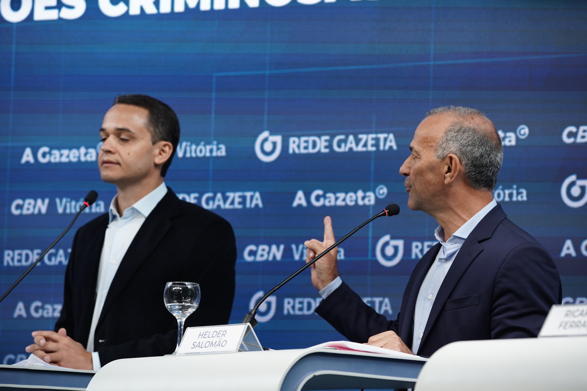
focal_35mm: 150
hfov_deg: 13.7
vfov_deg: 9.1
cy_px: 196
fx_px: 2446
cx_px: 294
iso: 2500
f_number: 4.5
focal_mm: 150
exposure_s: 1/200
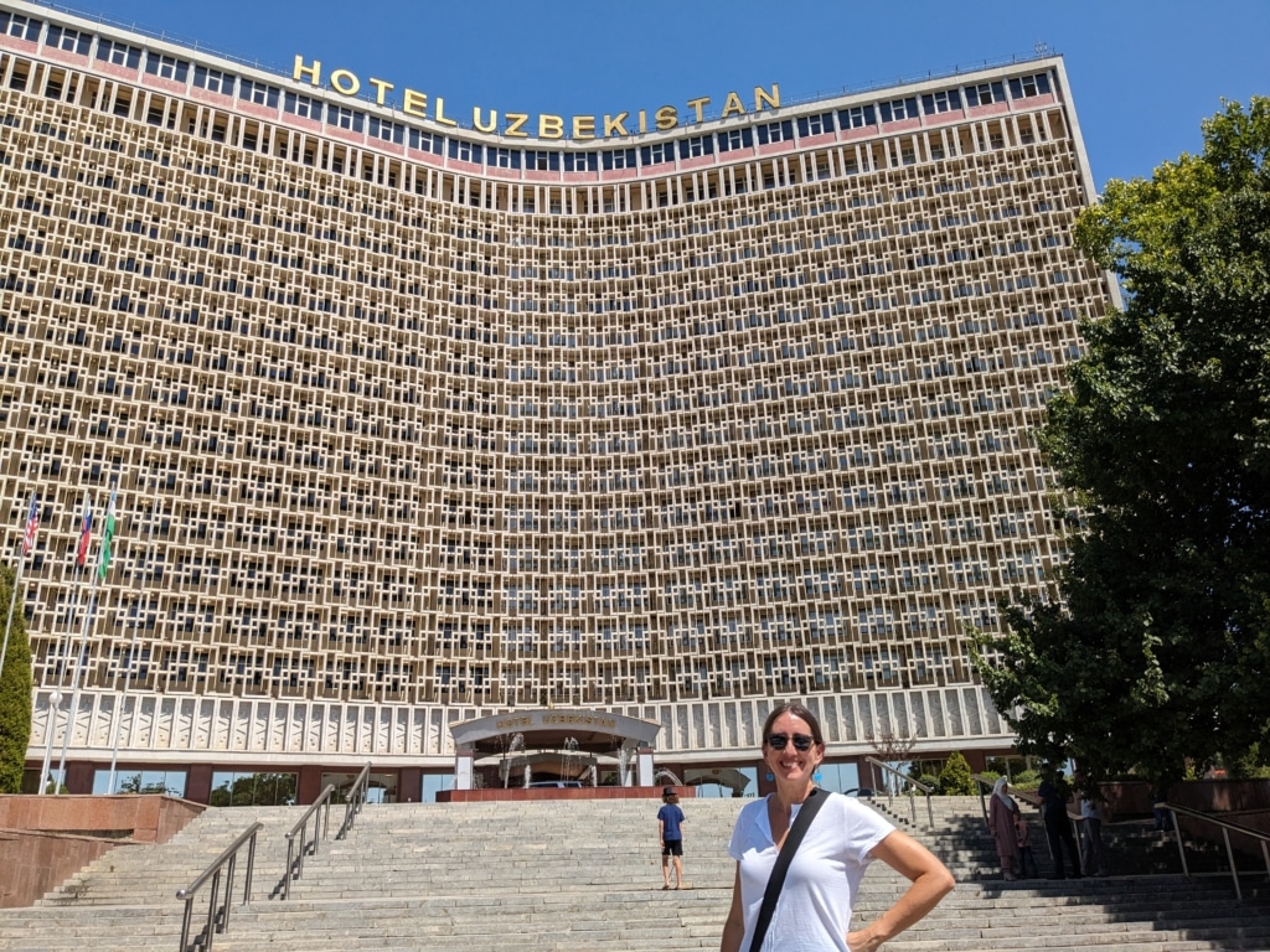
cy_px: 476
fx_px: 991
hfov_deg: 65.3
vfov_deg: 51.4
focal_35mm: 27
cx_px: 635
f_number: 1.73
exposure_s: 1/3891
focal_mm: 4.38
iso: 60
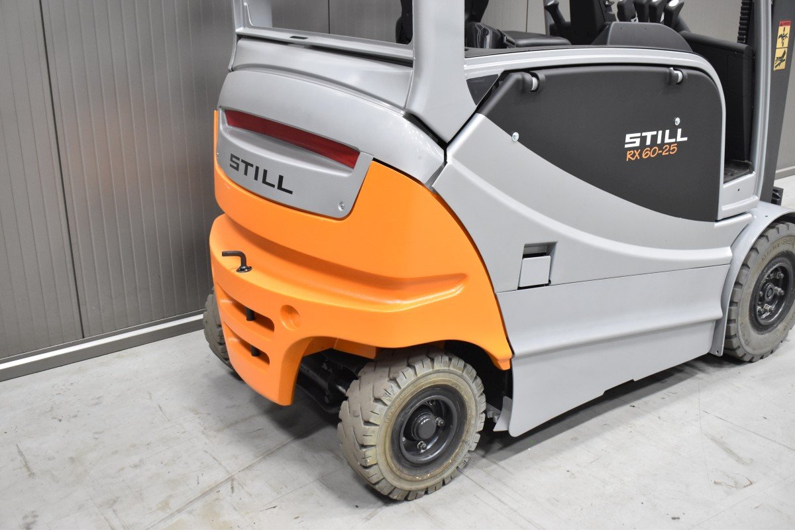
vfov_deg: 35.5
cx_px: 398
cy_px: 265
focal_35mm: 38
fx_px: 828
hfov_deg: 51.3
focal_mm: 25
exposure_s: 1/40
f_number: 4.5
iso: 1600
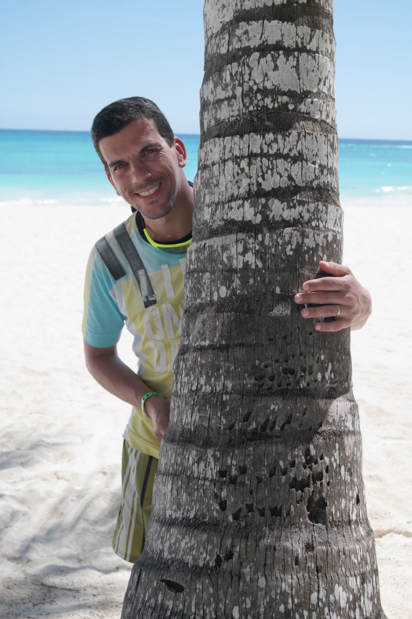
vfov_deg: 40.3
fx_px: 841
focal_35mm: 49
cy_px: 310
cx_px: 206
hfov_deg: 27.5
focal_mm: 32
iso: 200
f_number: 5.6
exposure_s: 1/1000
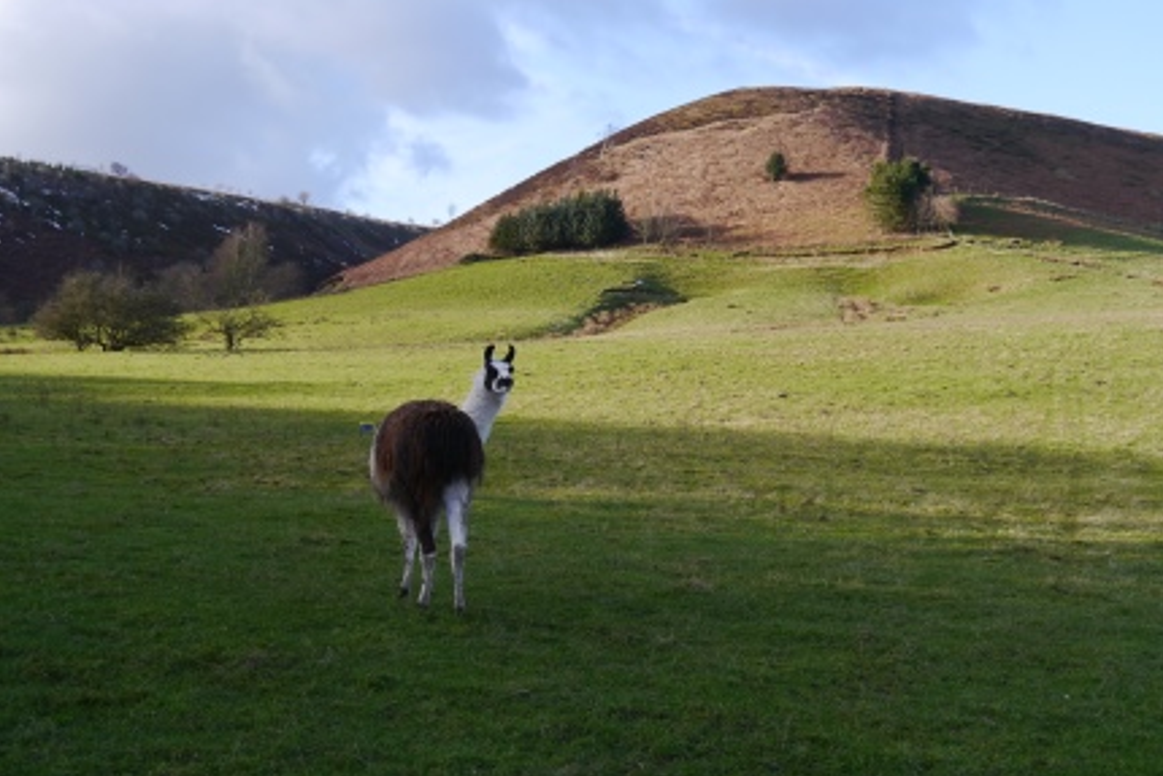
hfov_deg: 42.7
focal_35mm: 46
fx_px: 1486
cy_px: 370
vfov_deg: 29.3
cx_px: 582
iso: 160
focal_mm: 22
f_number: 6.3
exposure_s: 1/200
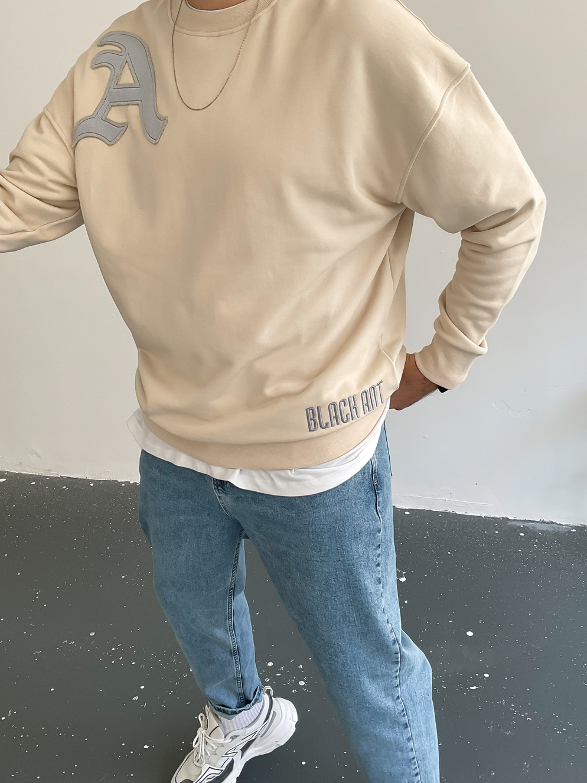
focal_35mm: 35
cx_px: 314
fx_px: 792
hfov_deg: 40.7
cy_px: 364
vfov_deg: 52.6
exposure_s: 1/120
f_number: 1.8
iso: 40
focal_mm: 3
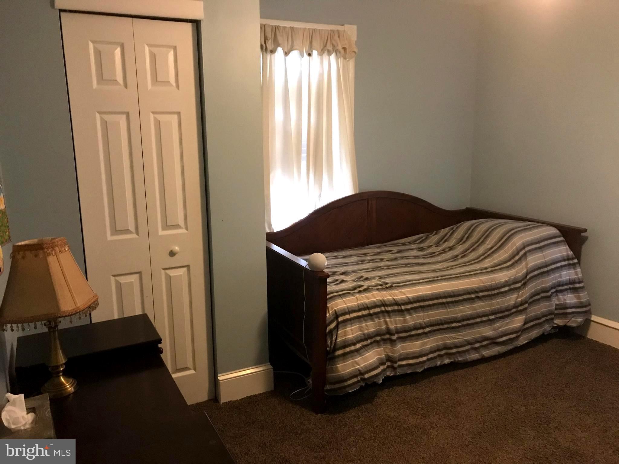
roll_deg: +0.1
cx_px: 310
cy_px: 232
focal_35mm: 28
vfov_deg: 49.7
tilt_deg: -12.3
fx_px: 501
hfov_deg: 63.4
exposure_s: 1/5
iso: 100
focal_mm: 3.99
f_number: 1.8
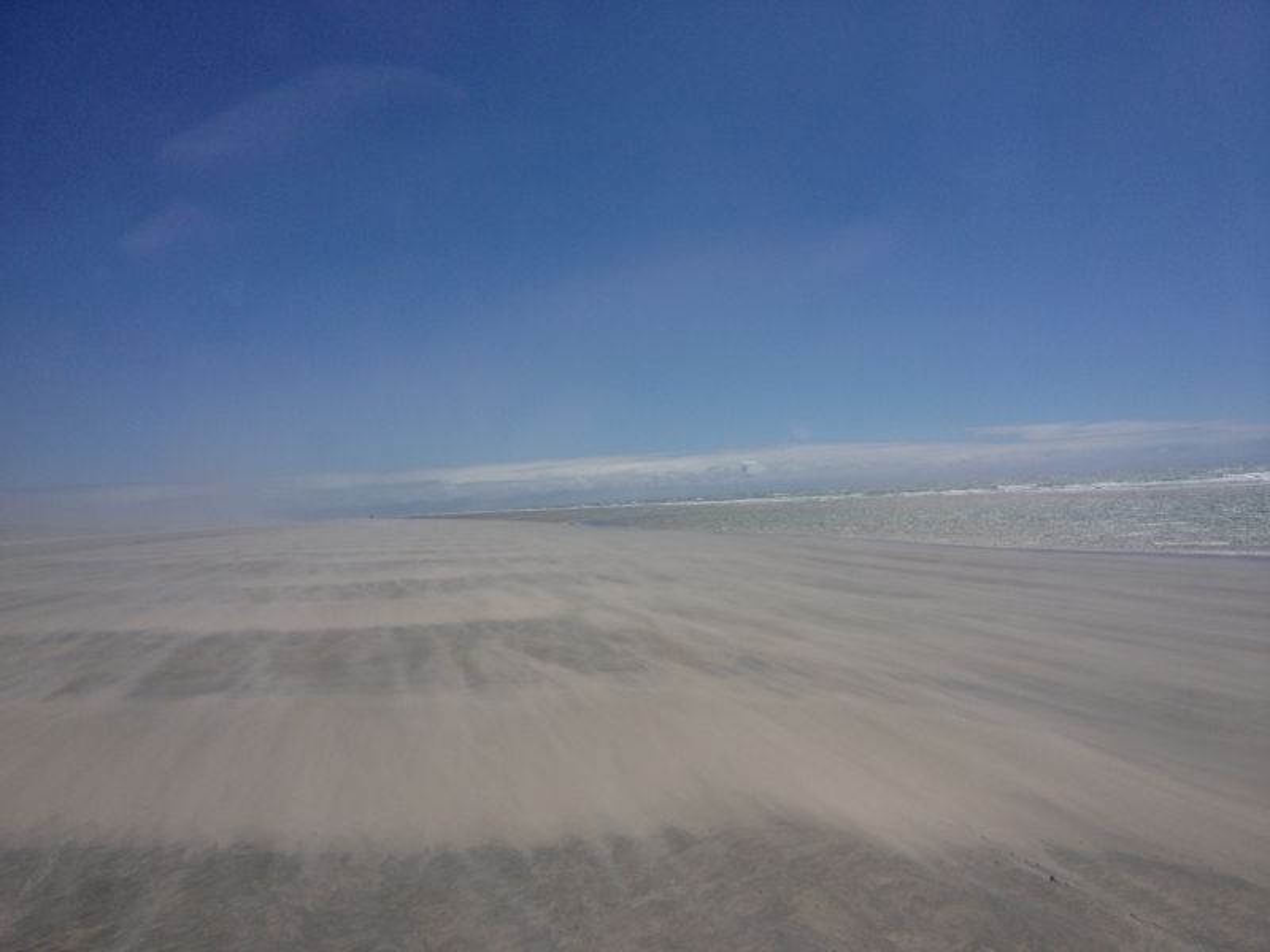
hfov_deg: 52.6
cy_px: 476
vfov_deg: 40.7
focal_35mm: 35
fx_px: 1284
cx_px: 635
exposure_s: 1/2208
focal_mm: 4.28
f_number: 2.4
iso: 50
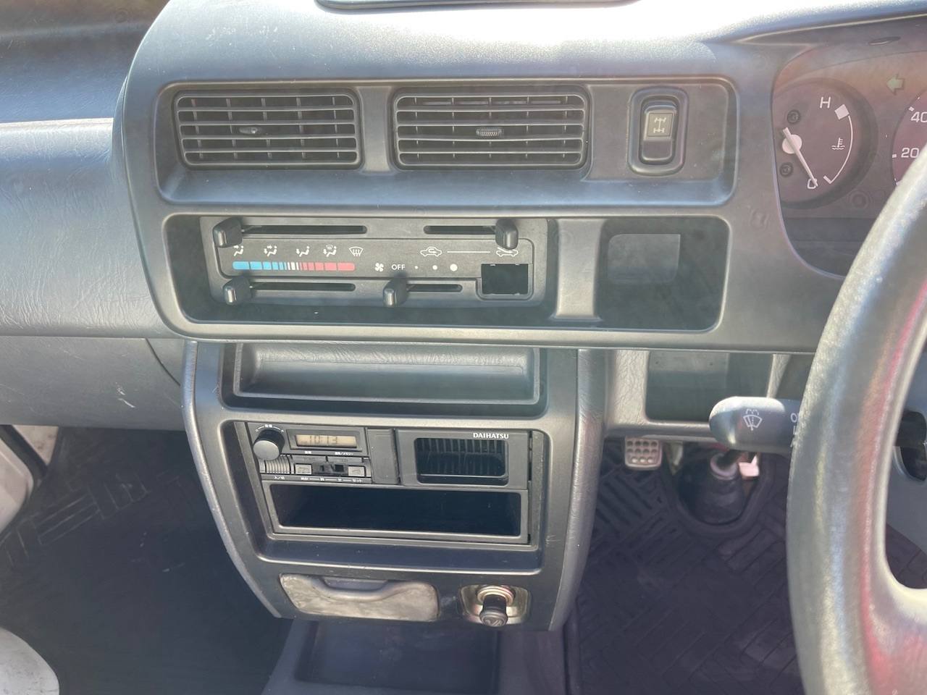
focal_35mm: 25
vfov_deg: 54.9
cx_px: 464
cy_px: 348
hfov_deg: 69.4
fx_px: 669
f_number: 1.6
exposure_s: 1/121
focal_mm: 5.1
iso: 50
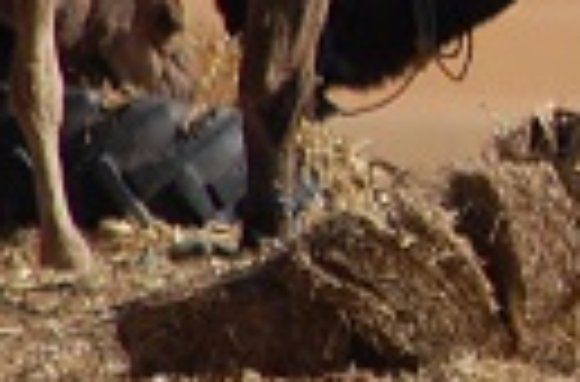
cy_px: -229
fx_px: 38333
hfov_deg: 0.9
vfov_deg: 0.6
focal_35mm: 2388
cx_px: 1767
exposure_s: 1/1600
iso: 400
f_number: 5.6
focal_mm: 200
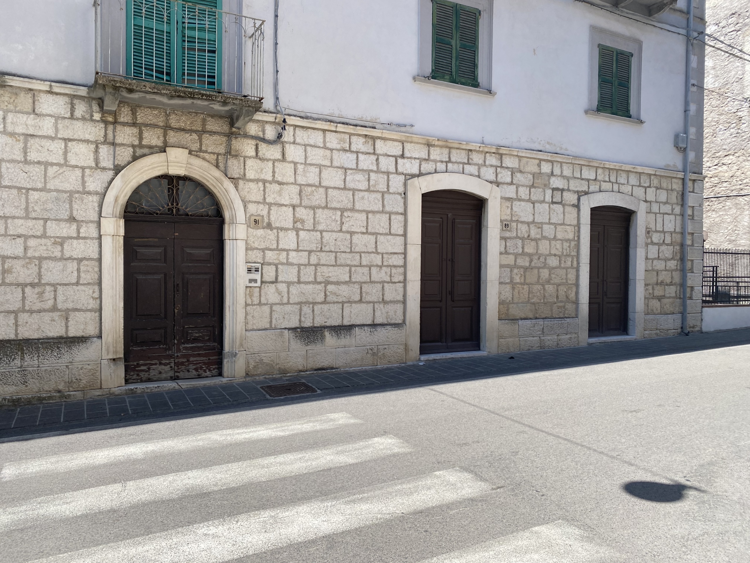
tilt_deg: +0.9
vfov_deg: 53.1
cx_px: 375
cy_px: 282
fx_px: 563
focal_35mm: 26
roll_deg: -2.0
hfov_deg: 67.3
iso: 32
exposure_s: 1/1866
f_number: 1.8
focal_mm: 4.25
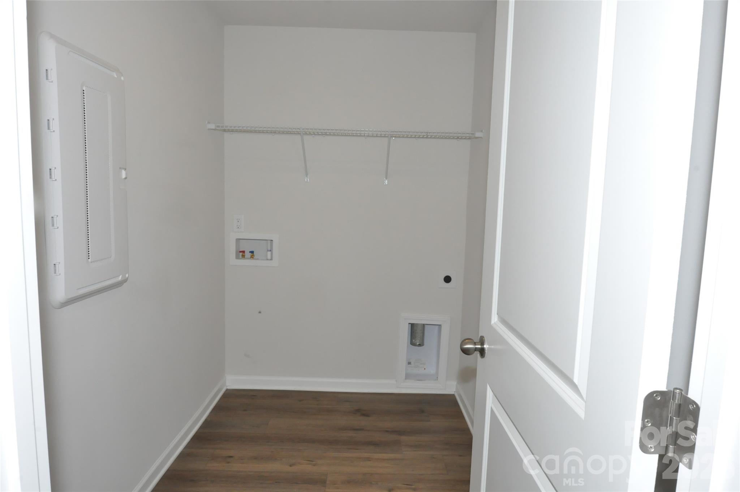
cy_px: 246
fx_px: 431
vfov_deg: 59.4
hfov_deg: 81.3
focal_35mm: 21
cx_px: 370
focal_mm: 14
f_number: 7.1
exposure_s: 1/60
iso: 1600
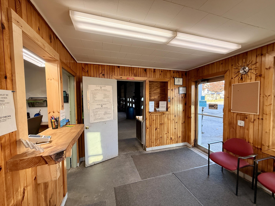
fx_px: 111
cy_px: 103
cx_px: 138
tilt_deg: -2.8
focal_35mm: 14
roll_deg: +0.1
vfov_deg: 85.7
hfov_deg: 102.1
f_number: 2.2
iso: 200
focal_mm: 2.22
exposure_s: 1/120
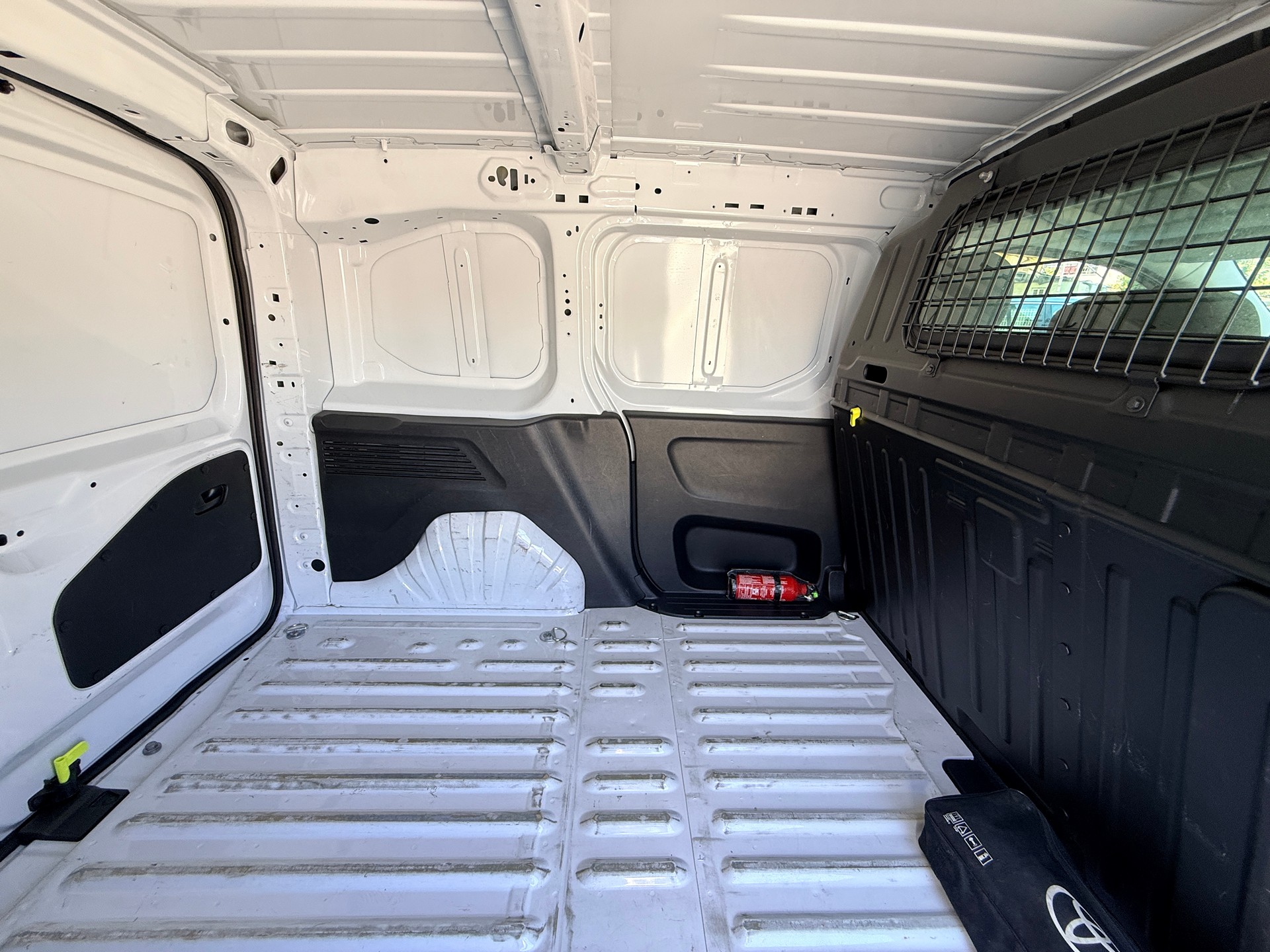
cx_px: 635
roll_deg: -0.6
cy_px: 476
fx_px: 514
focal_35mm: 14
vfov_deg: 85.7
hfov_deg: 102.1
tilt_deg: -16.9
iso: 80
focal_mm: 2.22
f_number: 2.2
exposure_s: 1/99
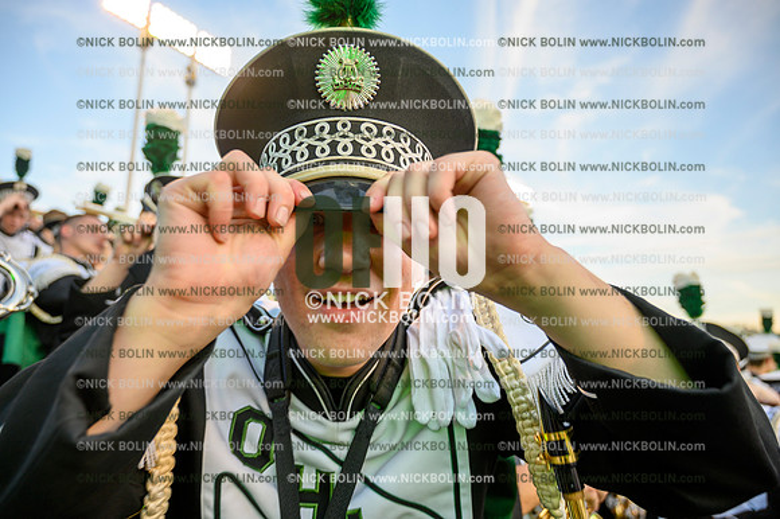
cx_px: 390
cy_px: 260
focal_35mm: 24
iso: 100
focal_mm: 24
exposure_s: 1/50
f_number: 4
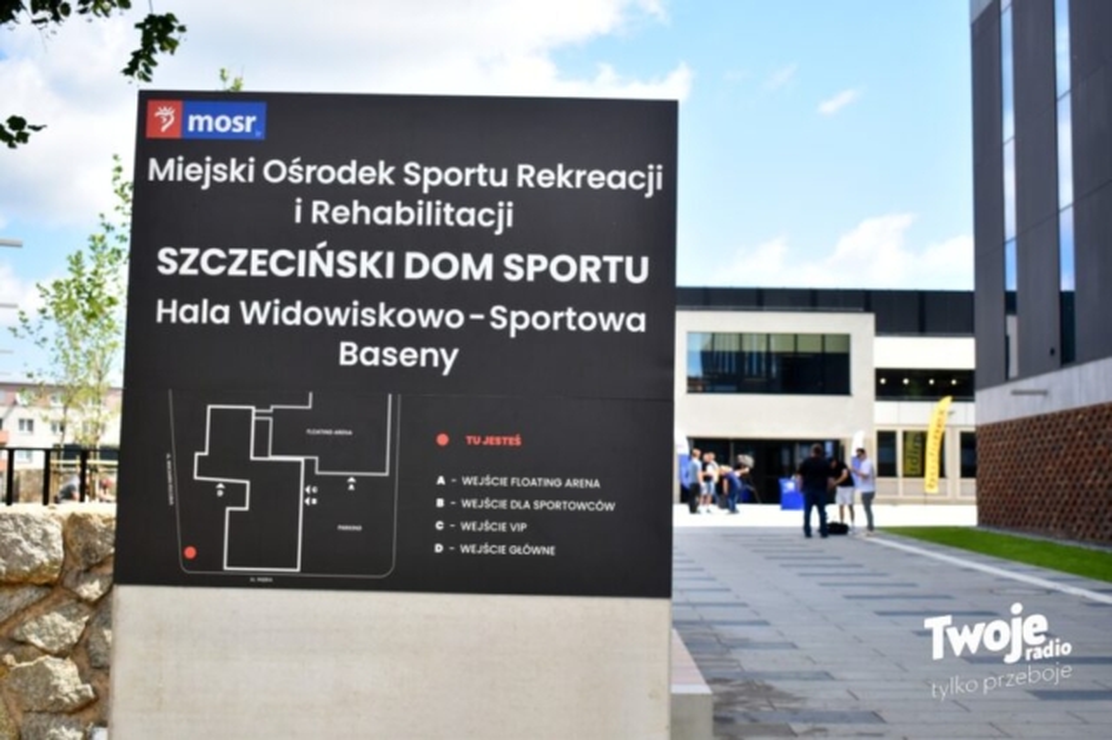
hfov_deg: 43.6
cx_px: 556
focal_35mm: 45
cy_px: 370
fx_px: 1389
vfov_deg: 29.8
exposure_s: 1/1250
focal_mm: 30
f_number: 5
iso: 400
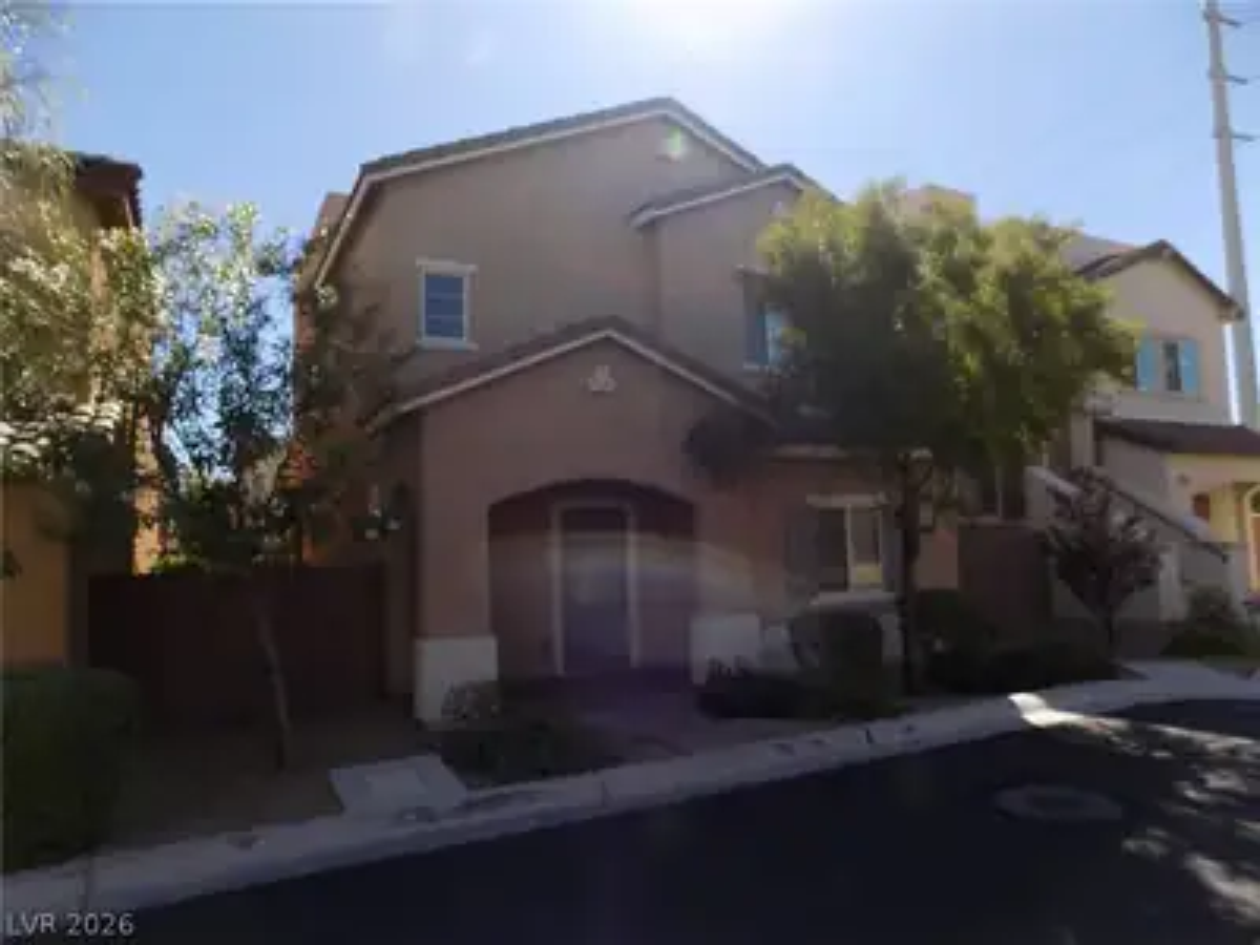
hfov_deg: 73.9
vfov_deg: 58.9
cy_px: 472
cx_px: 630
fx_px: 837
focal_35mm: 23
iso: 80
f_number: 3.1
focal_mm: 4
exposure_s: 1/800
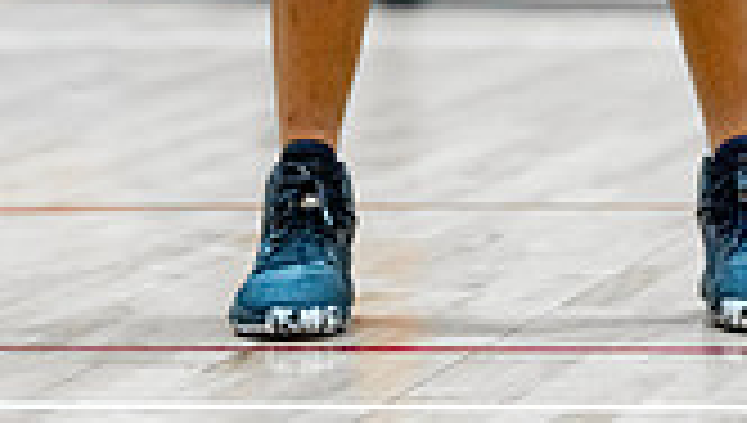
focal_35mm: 408
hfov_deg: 5.3
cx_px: 495
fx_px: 8094
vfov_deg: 3.0
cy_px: -562
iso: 2000
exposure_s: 1/1250
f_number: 2.8
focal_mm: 144
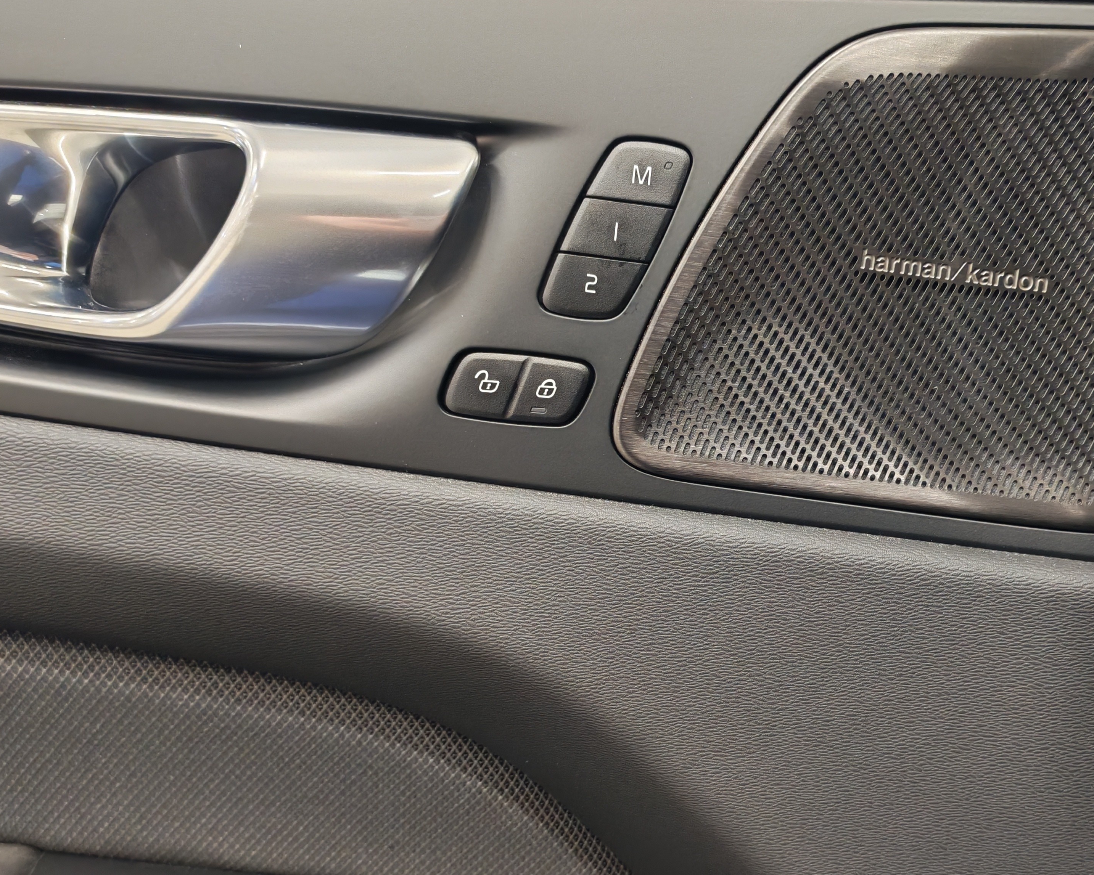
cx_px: 700
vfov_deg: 32.6
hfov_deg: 40.0
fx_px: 1490
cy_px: 552
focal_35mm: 46
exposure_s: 1/50
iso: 800
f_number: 1.9
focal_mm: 6.12
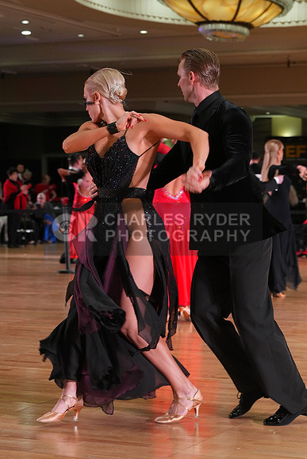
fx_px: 1189
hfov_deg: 14.7
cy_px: 230
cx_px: 154
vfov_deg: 21.9
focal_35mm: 93
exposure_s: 1/200
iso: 3200
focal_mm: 93
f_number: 6.3
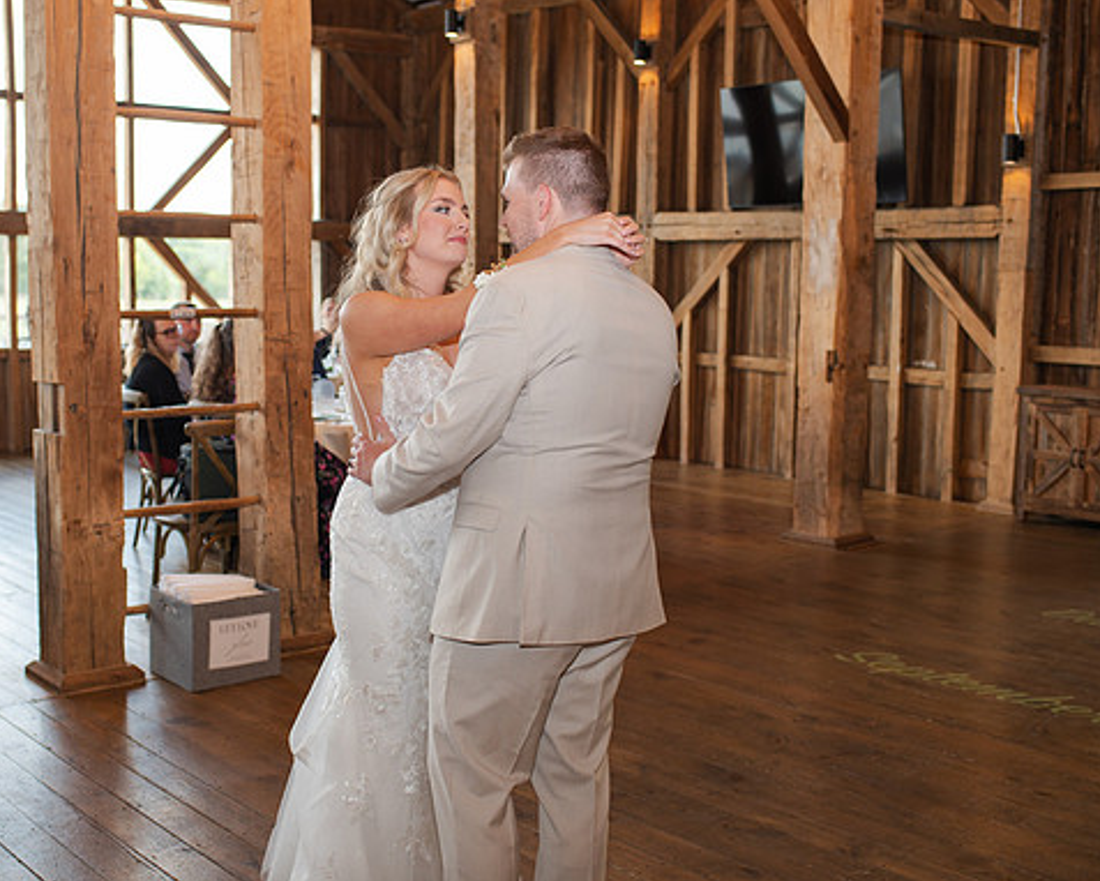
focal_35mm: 43
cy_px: 412
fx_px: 1400
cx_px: 439
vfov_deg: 34.9
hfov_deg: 42.7
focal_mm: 35
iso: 400
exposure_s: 1/200
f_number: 3.2
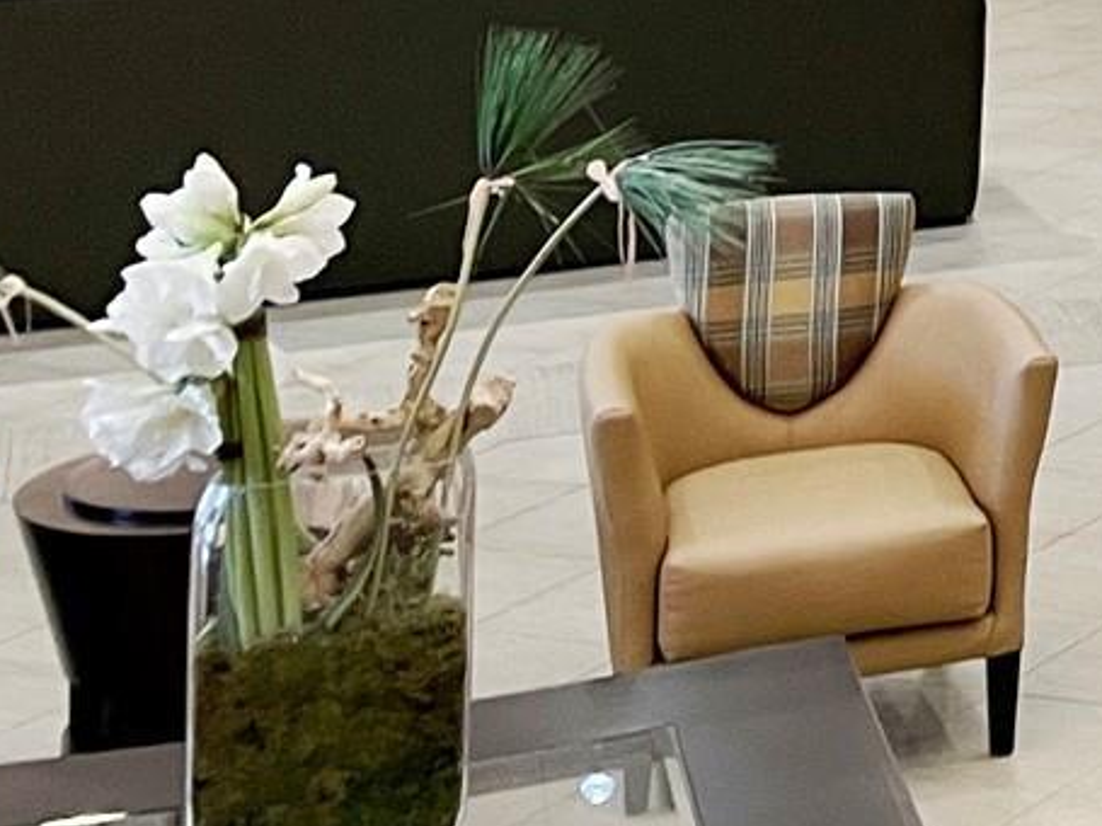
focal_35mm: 117
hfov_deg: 13.4
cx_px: 2453
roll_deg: -1.0
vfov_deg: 11.8
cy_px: -627
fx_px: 3724
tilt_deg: -0.8
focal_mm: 4.2
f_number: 1.6
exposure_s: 1/60
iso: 125
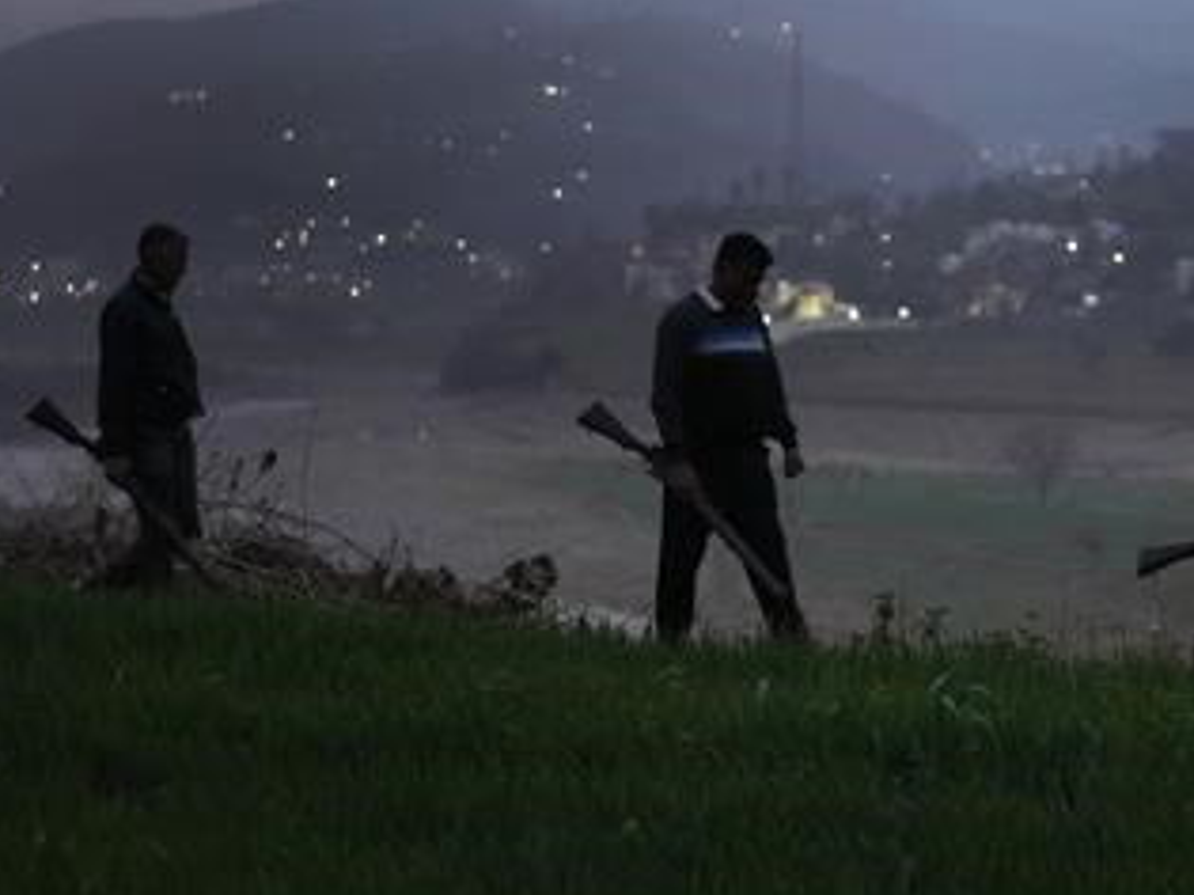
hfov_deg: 14.1
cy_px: 176
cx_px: 1004
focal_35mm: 139
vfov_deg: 10.6
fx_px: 4793
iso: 3200
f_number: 2.8
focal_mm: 70
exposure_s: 1/50
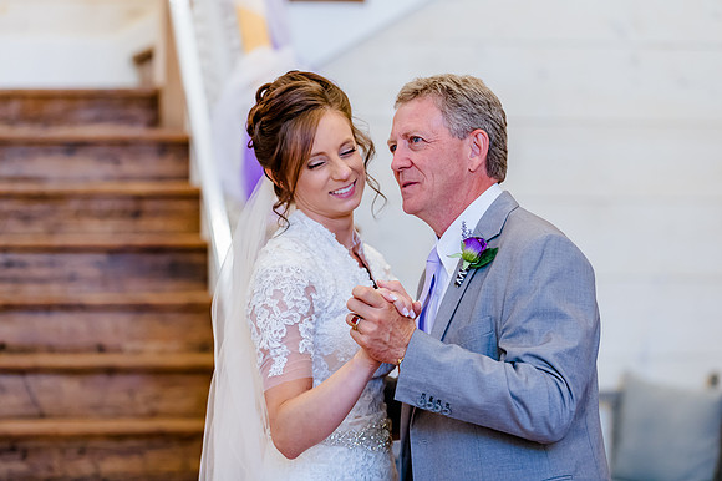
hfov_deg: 14.9
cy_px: 212
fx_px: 2755
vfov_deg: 10.0
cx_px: 409
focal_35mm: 137
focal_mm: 120
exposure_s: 1/500
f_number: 2.8
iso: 2000
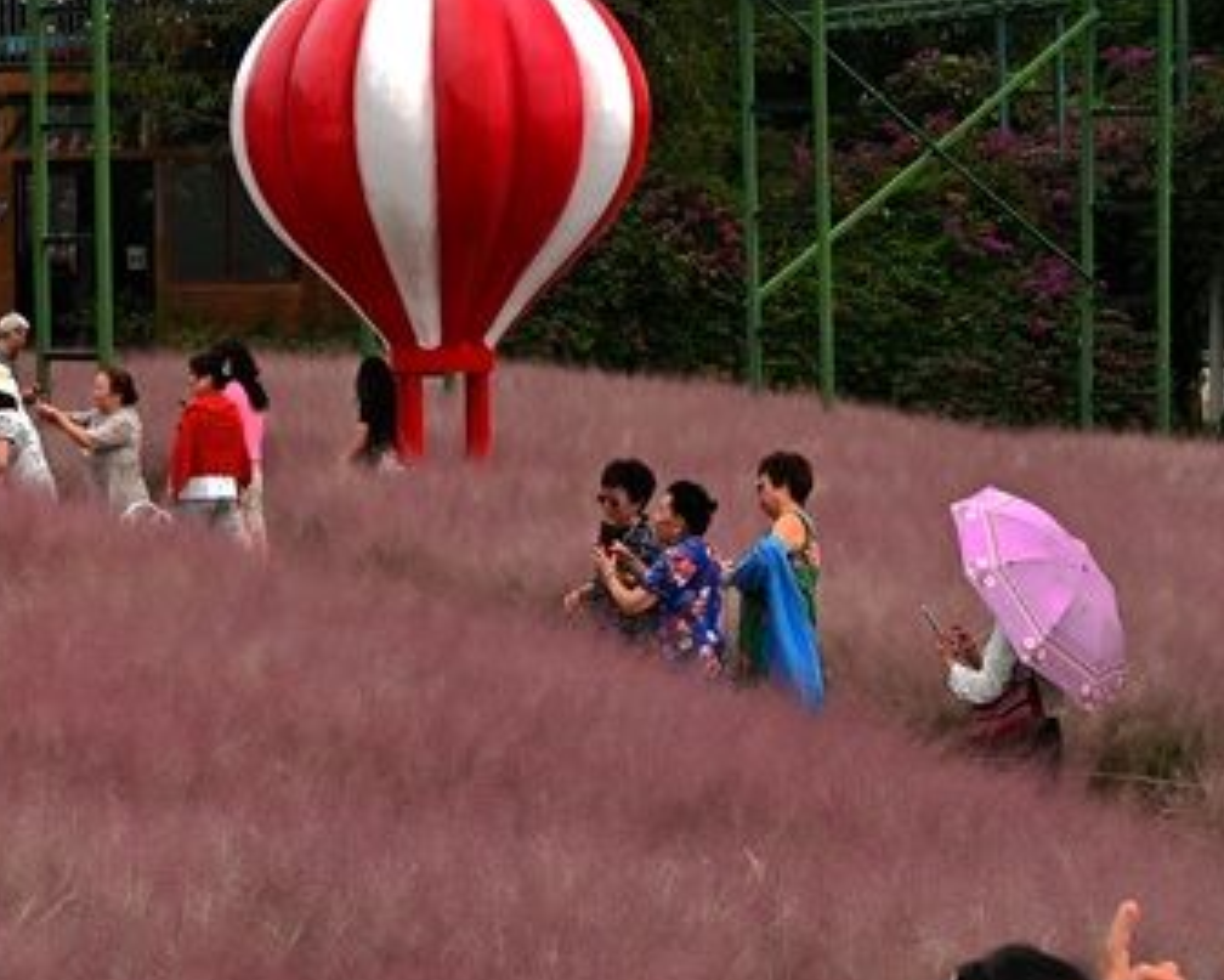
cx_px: -80
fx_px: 6196
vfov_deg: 9.0
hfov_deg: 11.1
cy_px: 397
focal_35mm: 171
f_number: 8
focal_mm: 51
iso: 100
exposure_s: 1/250
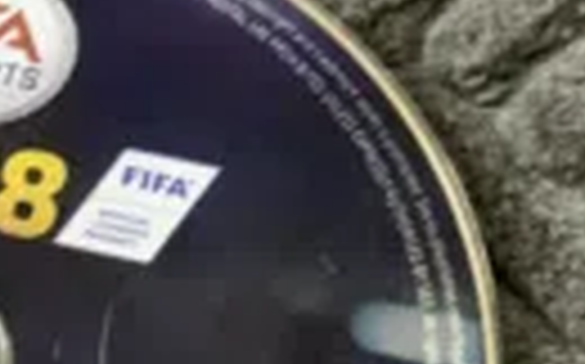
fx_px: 2708
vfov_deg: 7.6
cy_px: 422
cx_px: -18
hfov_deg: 12.2
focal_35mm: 170
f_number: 2.4
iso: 640
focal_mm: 6
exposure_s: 1/30
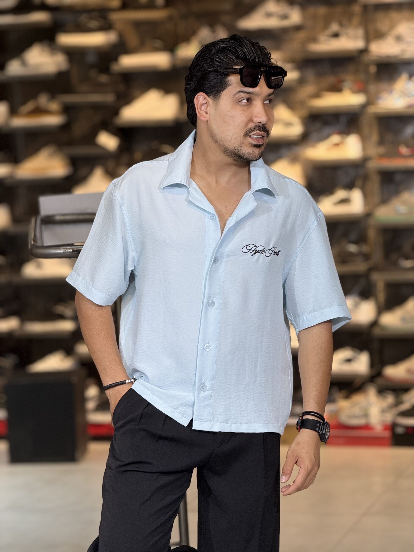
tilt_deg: -4.3
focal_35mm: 120
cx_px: 207
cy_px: 276
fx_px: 1914
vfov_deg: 16.4
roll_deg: +1.8
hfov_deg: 12.3
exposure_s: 1/100
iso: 125
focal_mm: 15.66
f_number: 2.8
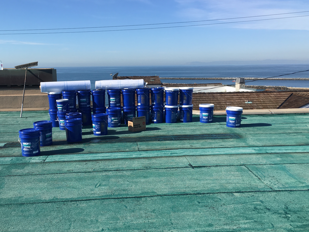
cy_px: 127
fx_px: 330
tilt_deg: -10.3
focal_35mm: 37
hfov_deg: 49.9
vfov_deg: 38.6
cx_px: 130
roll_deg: +0.4
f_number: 2.2
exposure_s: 1/1508
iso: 25
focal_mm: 4.15
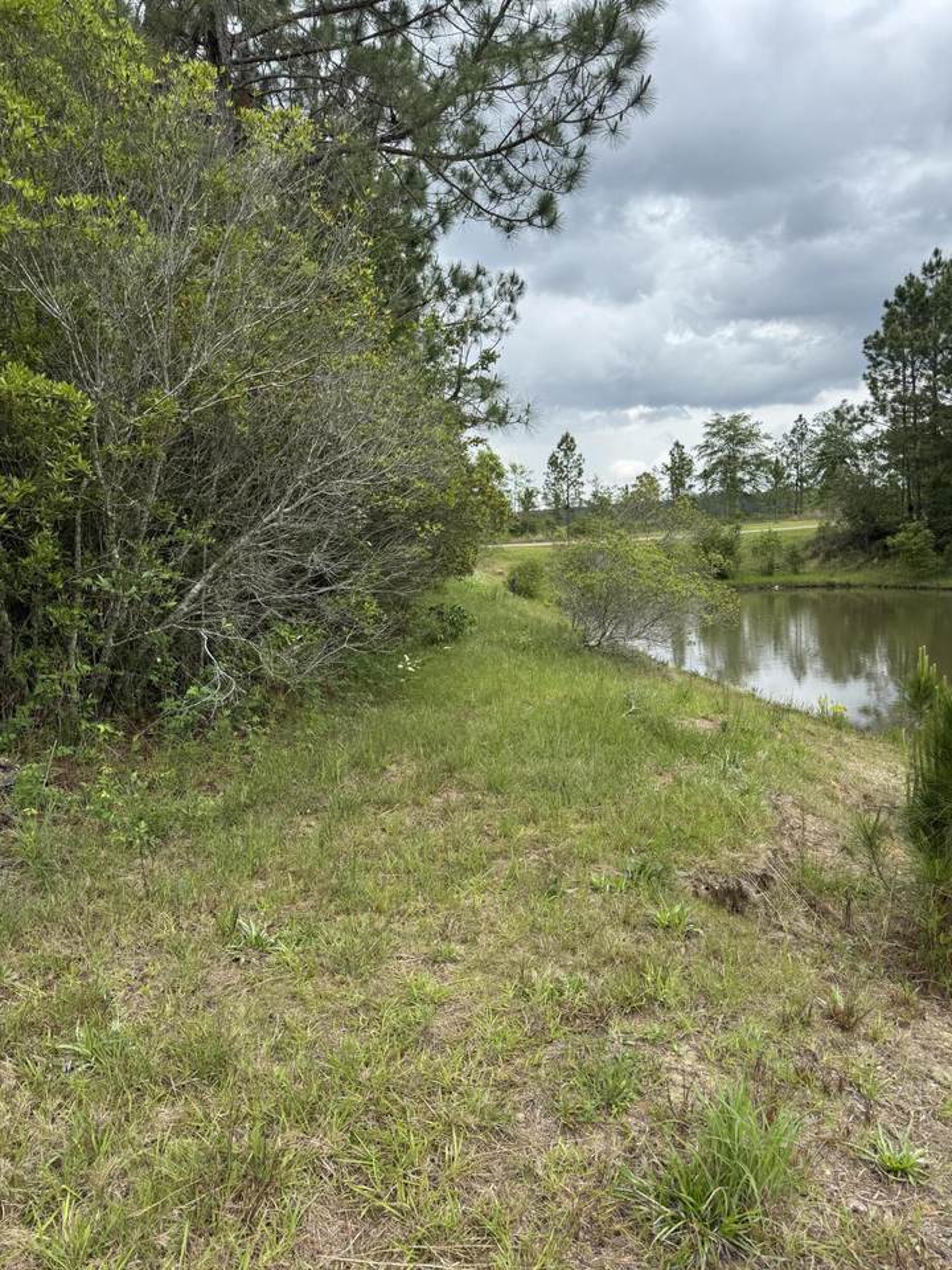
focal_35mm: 24
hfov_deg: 56.8
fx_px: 880
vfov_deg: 71.6
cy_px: 635
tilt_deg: -6.9
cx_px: 476
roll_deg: +2.2
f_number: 1.78
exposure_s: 1/1597
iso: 80
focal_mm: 6.76
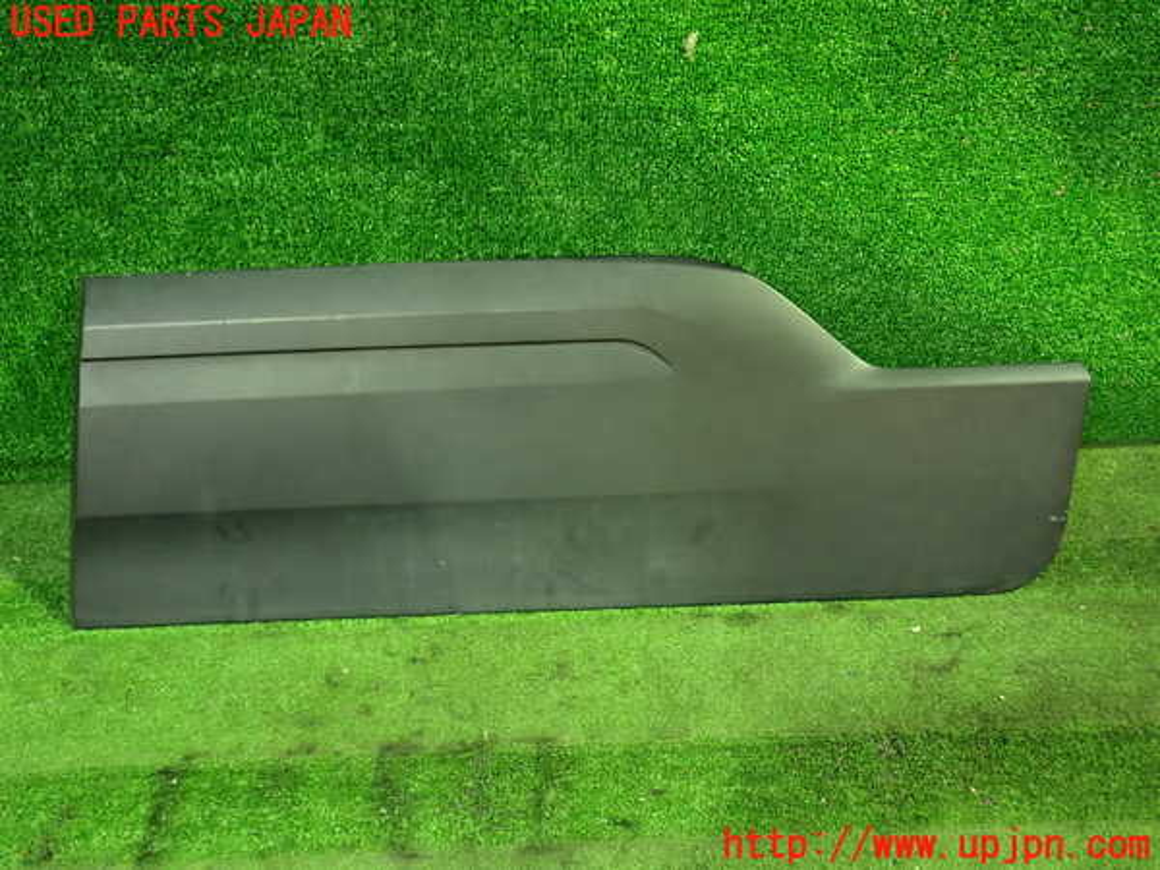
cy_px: 435
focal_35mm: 30
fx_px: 1005
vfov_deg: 46.8
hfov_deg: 60.0
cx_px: 580
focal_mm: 5.4
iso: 800
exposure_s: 1/25
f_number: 2.3
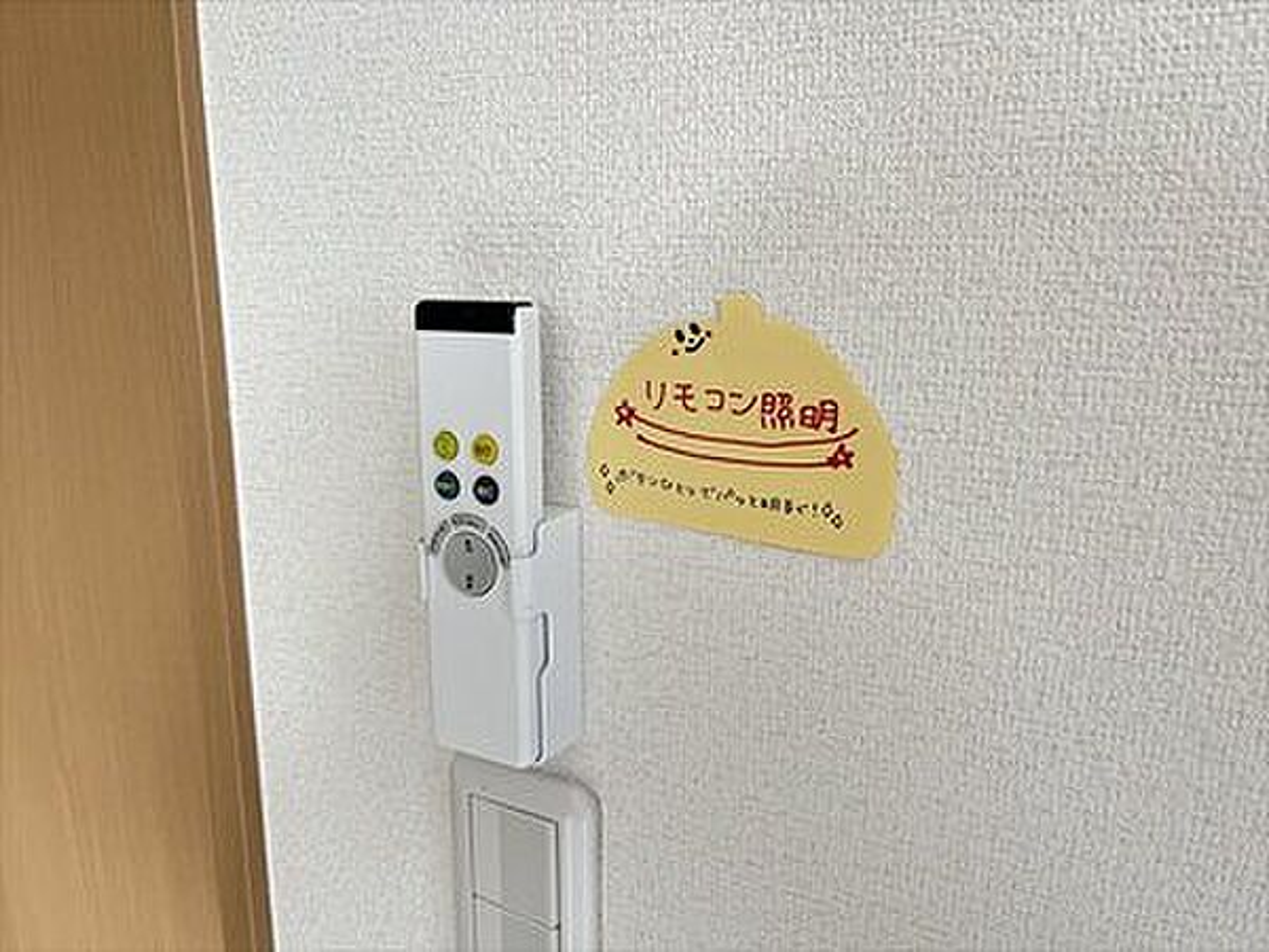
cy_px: 476
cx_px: 634
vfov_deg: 53.1
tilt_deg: -13.8
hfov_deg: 67.3
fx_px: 953
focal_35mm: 26
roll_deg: -0.5
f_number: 1.6
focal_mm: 5.1
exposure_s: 1/121
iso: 100
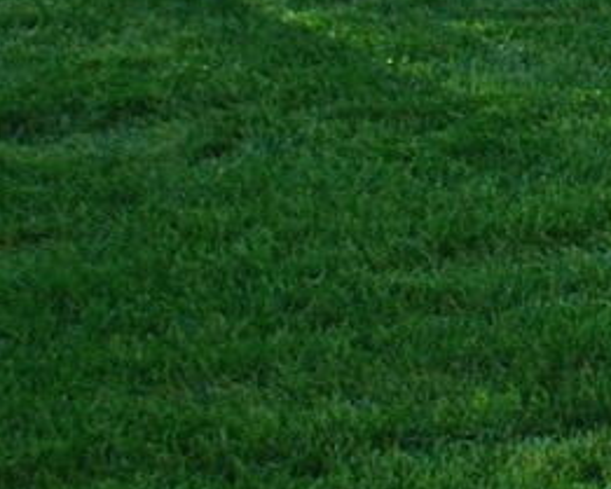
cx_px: 1605
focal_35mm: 219
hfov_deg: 8.0
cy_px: -315
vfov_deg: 6.9
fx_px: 3962
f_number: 5
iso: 200
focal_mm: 24
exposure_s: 1/100
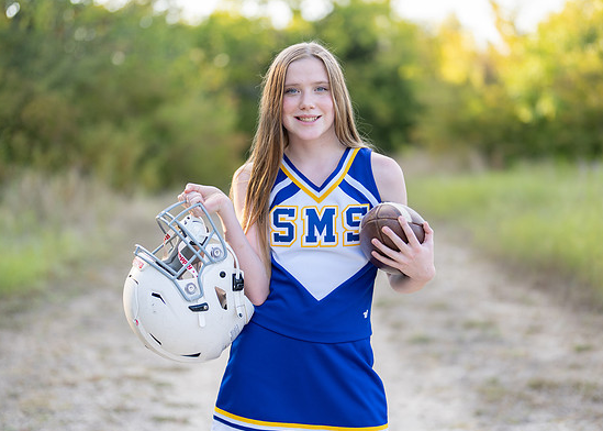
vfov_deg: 23.3
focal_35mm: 61
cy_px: 220
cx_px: 317
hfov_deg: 32.2
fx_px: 1045
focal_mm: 50
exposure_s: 1/1000
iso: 100
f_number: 1.2
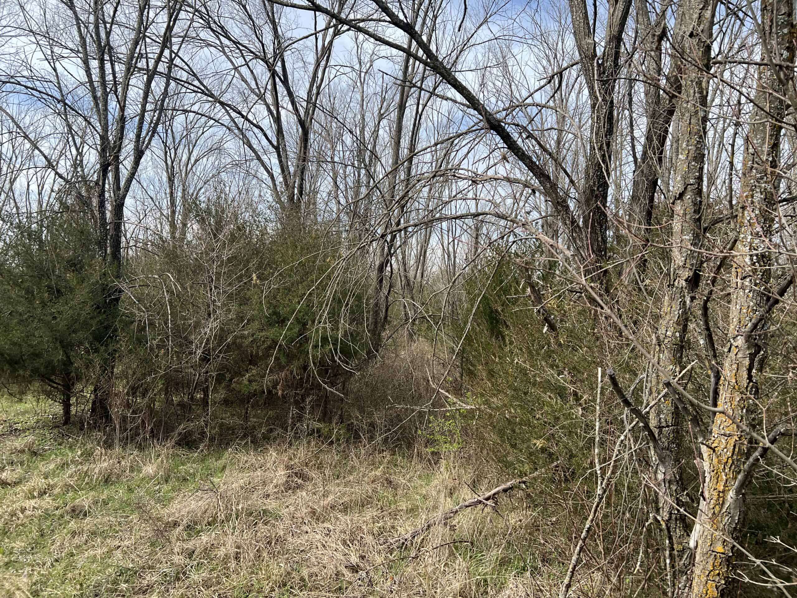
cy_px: 299
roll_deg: -3.2
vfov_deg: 53.1
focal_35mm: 26
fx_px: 599
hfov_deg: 67.3
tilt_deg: +0.2
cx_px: 398
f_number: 1.5
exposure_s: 1/1698
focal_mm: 5.7
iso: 50
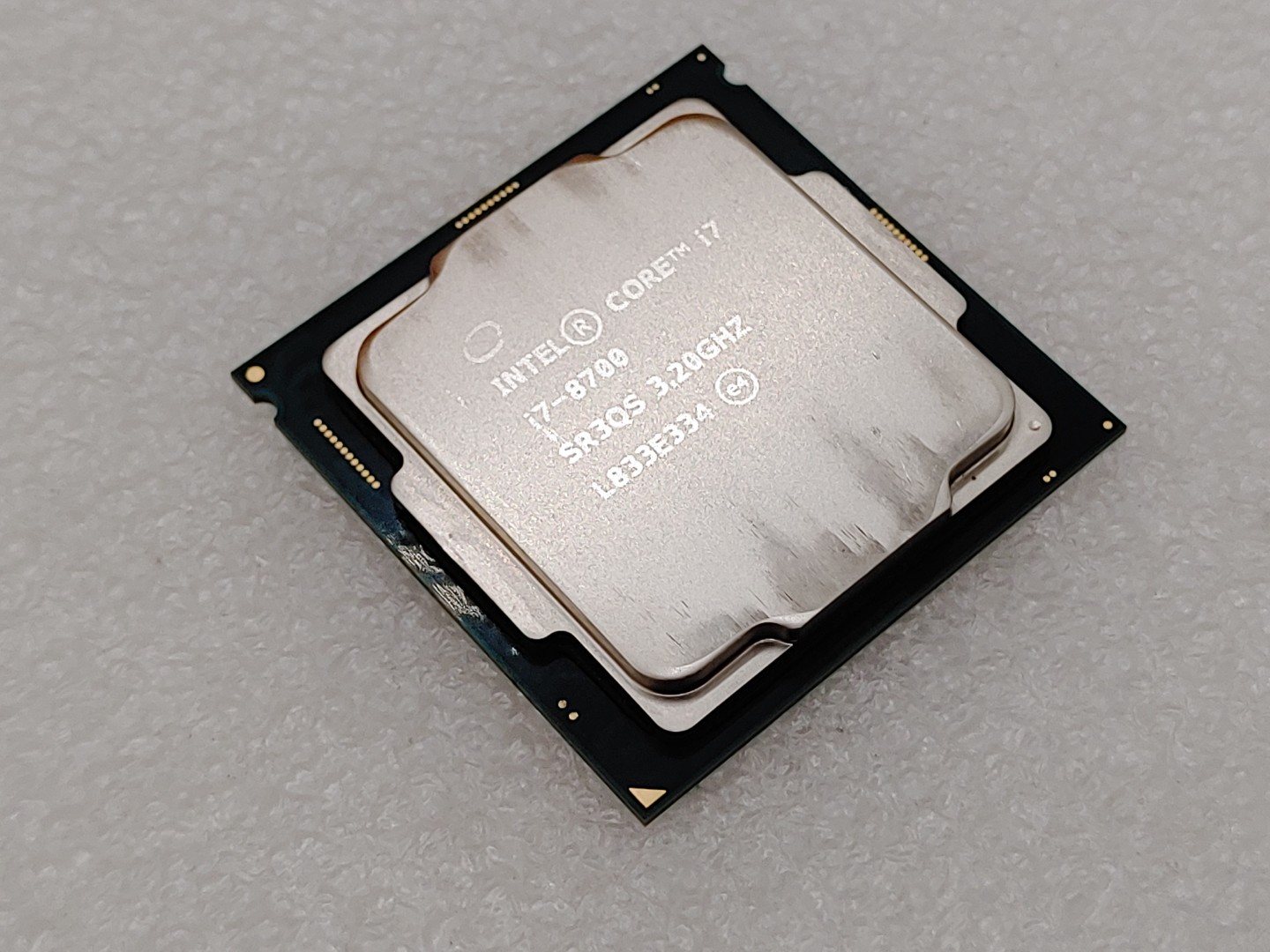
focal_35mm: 65
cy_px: 476
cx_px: 635
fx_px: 2385
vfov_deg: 22.6
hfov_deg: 29.8
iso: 50
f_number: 1.8
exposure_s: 1/290
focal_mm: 4.36
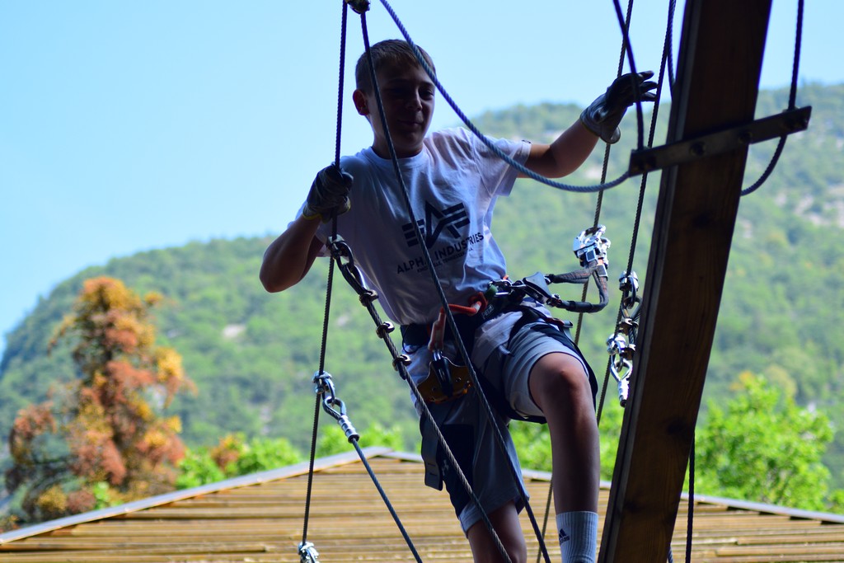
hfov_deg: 19.5
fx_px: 2462
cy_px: 282
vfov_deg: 13.0
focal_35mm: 105
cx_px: 422
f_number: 4
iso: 280
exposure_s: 1/640
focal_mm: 70
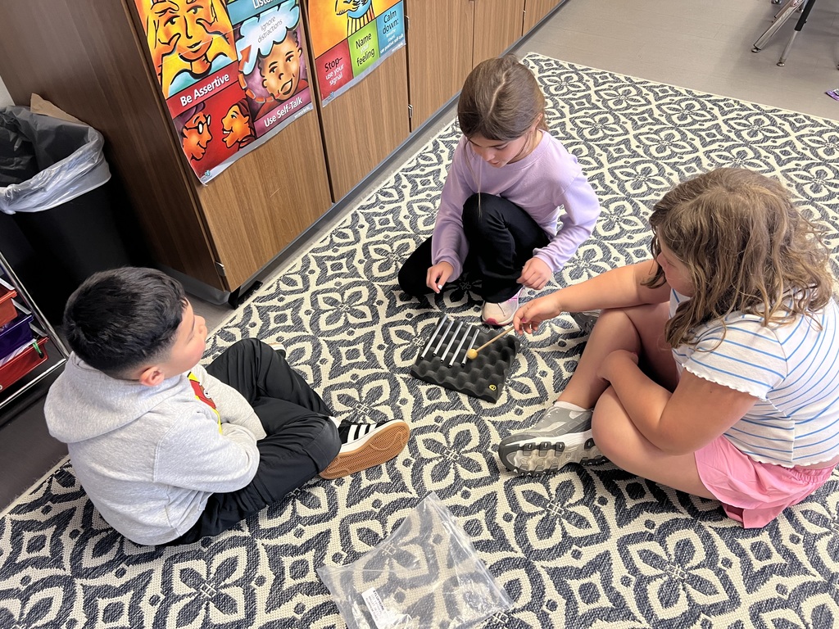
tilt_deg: -45.8
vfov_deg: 53.1
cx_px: 420
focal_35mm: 26
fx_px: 630
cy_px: 314
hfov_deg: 67.3
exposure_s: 1/60
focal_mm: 5.7
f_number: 1.5
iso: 160
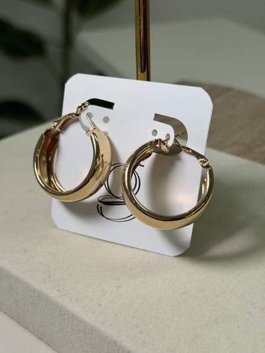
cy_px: 176
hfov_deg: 30.3
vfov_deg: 39.6
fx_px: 490
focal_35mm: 48
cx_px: 132
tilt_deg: -29.6
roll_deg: -0.2
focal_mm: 6.76
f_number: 1.78
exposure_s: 1/122
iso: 50
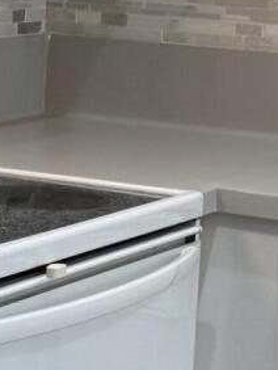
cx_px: -54
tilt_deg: -7.7
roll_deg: -2.2
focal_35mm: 170
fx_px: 1818
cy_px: 203
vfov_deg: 11.6
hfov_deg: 8.6
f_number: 1.78
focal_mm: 6.76
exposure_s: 1/120
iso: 125
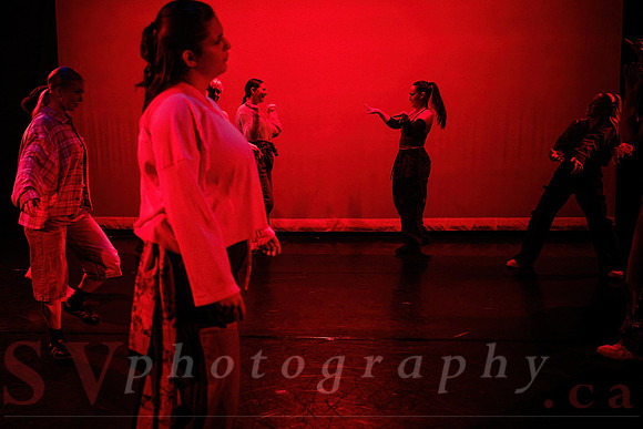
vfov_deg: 37.1
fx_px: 639
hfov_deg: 52.9
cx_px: 247
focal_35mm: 36
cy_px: 211
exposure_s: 1/300
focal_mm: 28
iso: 640
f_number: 2.8
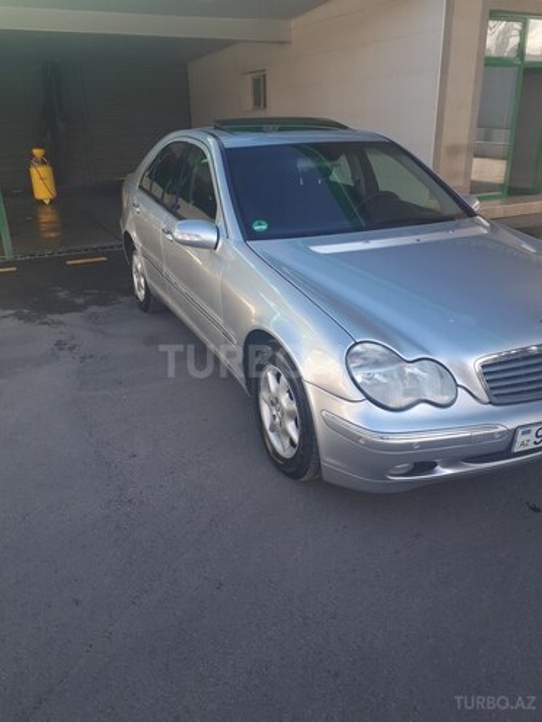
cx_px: 271
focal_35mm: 27
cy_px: 361
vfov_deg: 65.3
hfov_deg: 51.4
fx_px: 564
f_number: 1.9
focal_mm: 3.6
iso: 40
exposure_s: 1/271
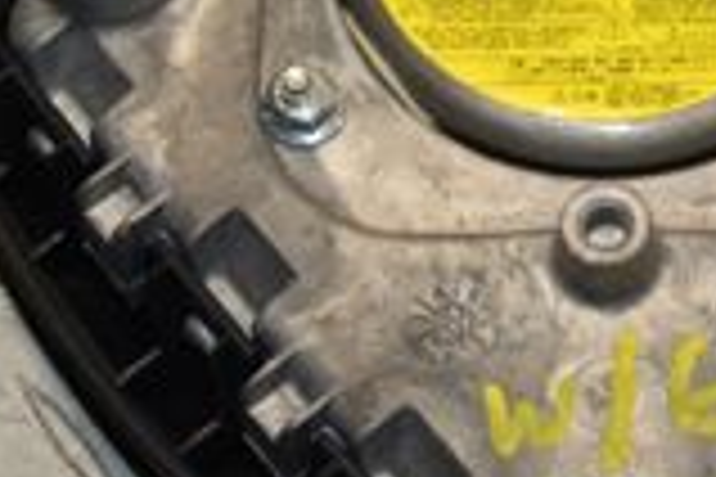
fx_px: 3361
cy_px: 18
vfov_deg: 8.1
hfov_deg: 12.0
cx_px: 707
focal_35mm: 169
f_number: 10
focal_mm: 28
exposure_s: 1/200
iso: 800
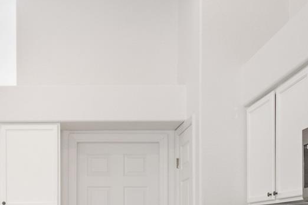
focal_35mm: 46
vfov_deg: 26.8
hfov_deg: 41.7
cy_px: 227
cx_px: 85
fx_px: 394
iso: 400
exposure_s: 1/30
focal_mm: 10
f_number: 4.5
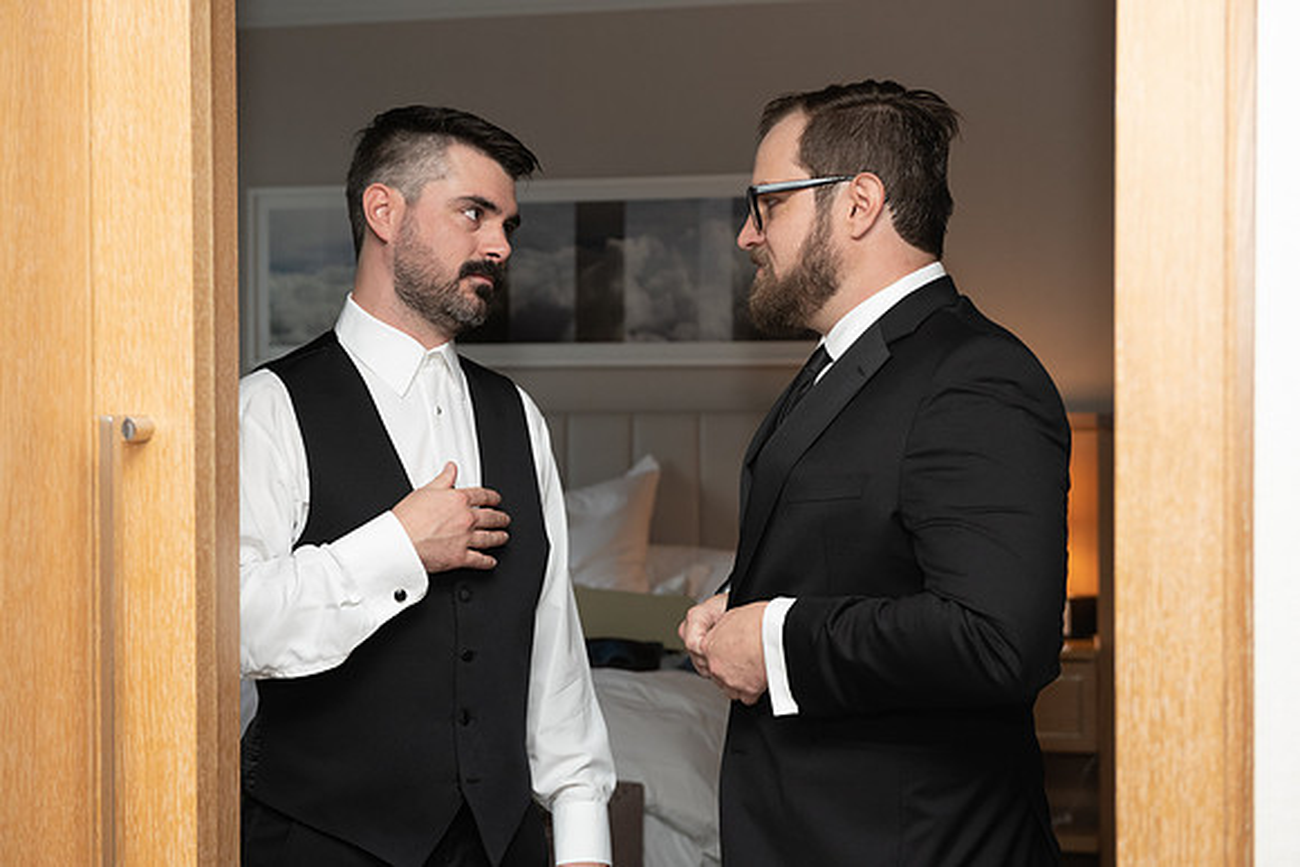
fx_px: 2095
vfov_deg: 23.4
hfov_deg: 34.5
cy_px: 434
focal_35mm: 58
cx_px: 650
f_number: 4
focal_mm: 58
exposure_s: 1/125
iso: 800
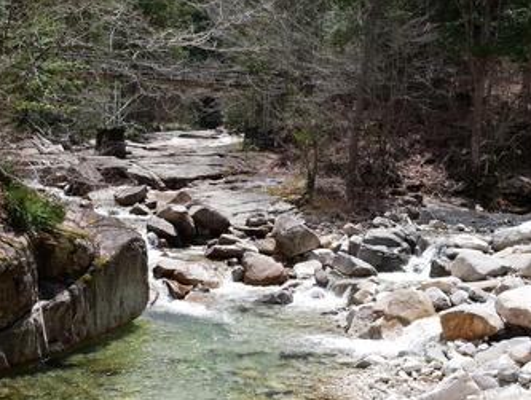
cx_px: 210
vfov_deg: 27.1
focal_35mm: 54
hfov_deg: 35.4
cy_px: 202
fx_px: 830
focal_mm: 15
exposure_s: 1/400
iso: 200
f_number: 7.1
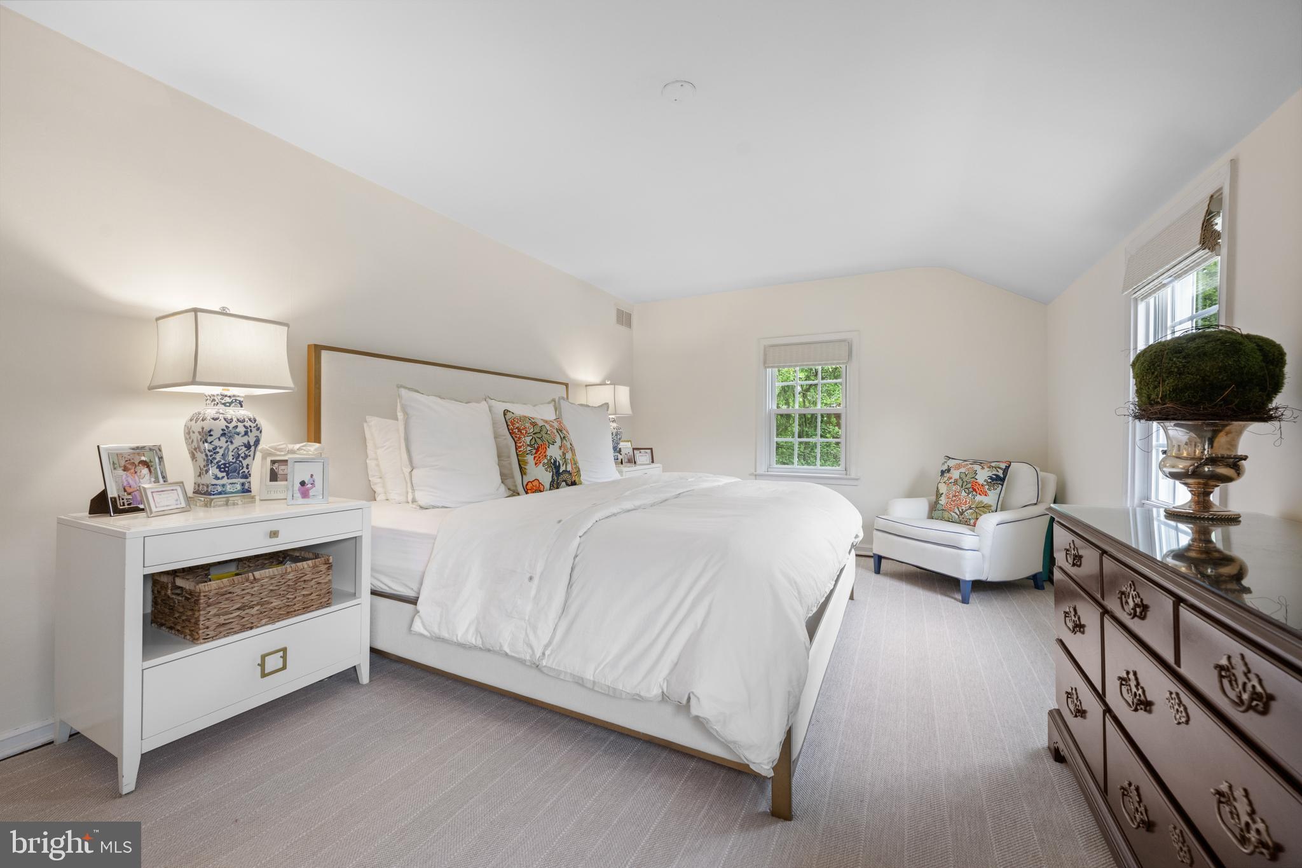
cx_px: 651
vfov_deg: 81.2
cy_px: 434
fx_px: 506
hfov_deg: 104.3
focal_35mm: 14
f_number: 7.1
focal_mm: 14
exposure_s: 1/10
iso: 800
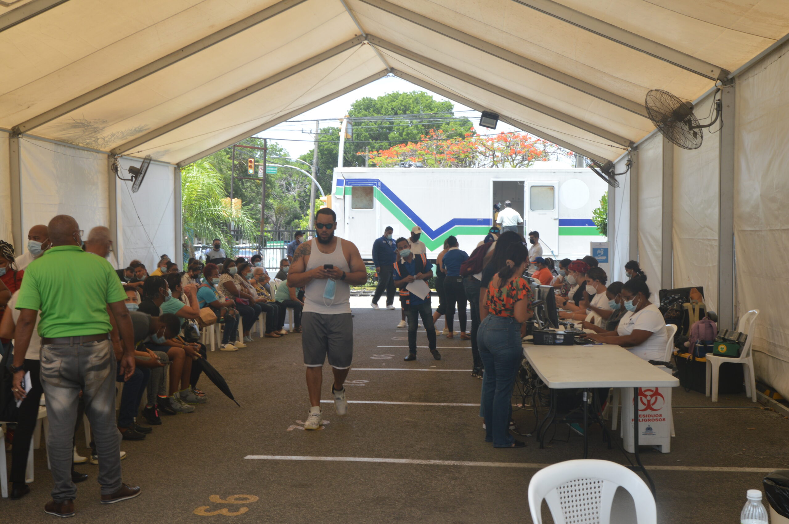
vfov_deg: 28.9
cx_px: 394
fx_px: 1018
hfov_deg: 42.4
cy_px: 262
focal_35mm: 46
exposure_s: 1/50
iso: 100
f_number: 11
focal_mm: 31
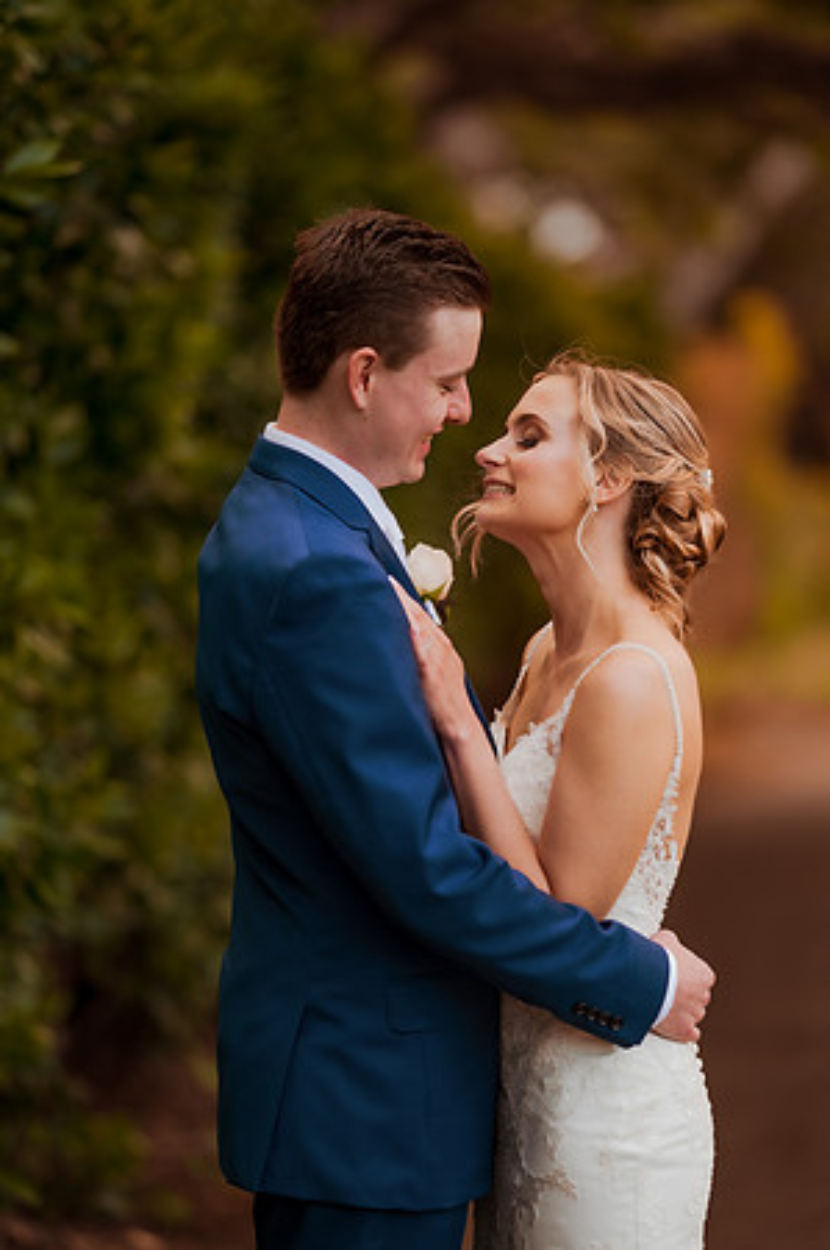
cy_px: 625
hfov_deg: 10.1
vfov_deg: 15.2
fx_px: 4679
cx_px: 415
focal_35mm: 135
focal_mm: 135
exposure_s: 1/1000
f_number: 1.8
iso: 320
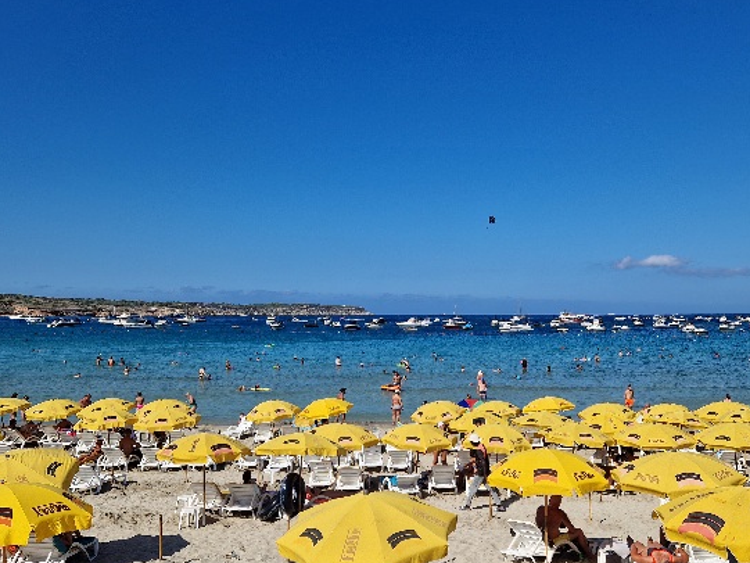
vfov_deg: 41.7
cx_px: 409
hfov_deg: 53.9
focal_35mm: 34
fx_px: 737
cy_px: 330
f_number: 1.8
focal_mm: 5.4
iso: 50
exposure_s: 1/5000
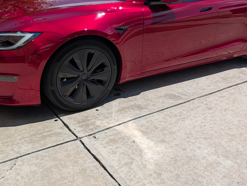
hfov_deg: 46.7
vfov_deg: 35.9
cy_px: 75
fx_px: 286
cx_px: 136
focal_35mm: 40
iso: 19
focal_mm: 6.9
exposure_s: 1/1488
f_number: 1.68
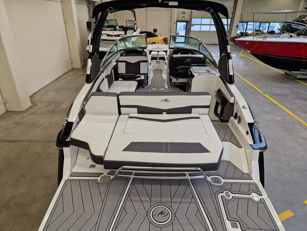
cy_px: 116
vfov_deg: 58.9
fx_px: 204
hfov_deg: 73.9
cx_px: 154
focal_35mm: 23
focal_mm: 5.4
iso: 125
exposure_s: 1/180
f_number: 1.8
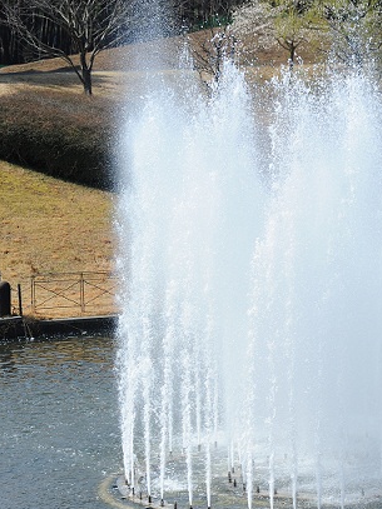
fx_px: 2326
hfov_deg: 9.4
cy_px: 263
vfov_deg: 12.5
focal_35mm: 158
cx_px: 276
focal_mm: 105
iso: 500
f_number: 7.1
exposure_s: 1/2000
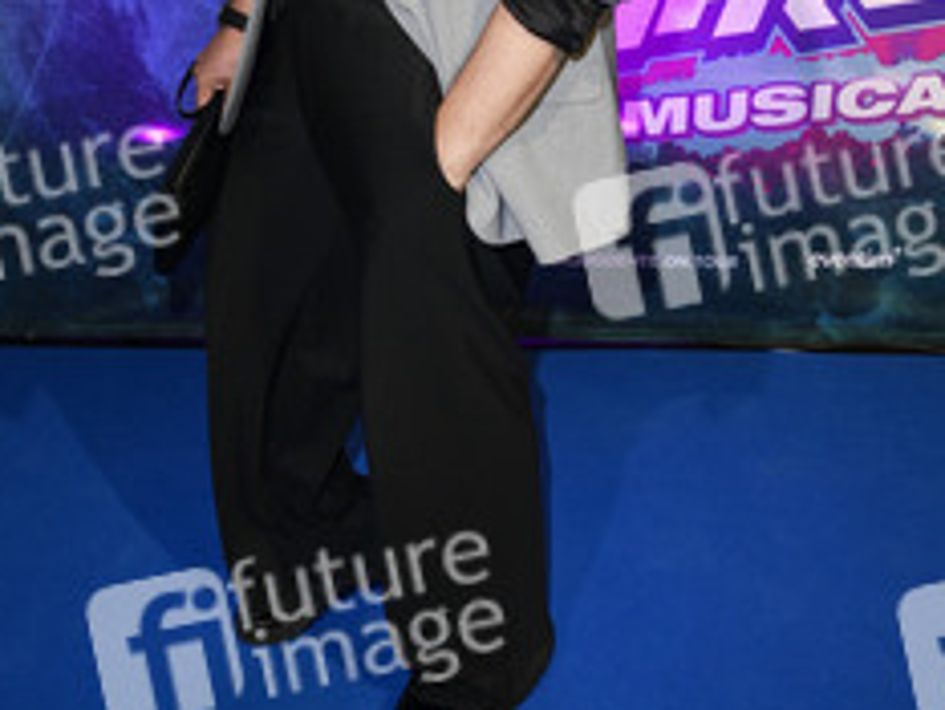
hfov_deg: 34.3
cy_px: 20
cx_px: 414
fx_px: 1530
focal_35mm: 56
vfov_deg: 25.0
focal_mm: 34
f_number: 5
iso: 1250
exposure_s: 1/250
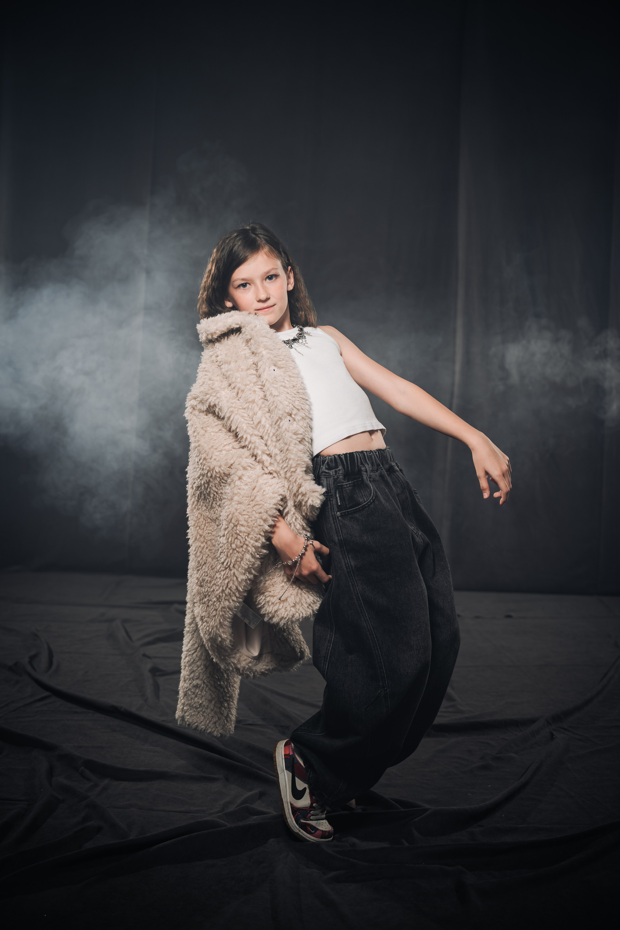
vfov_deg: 45.4
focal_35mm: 43
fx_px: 1111
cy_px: 465
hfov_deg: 31.2
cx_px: 310
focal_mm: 43
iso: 250
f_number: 2.8
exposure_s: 1/160
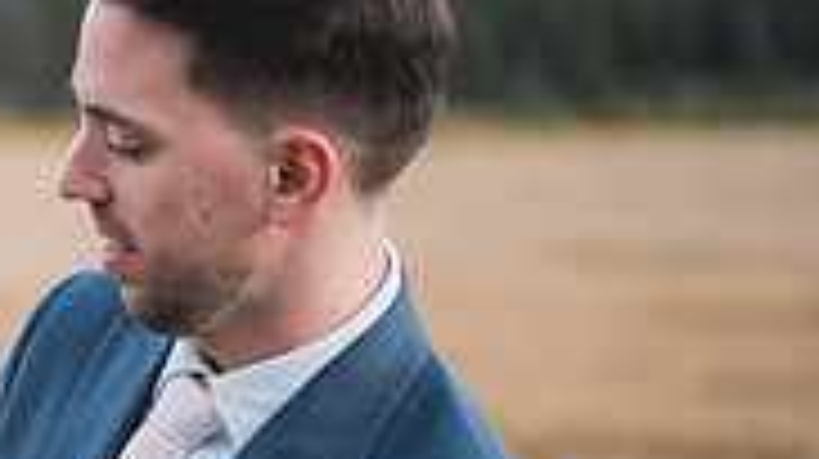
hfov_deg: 11.9
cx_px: -423
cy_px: 461
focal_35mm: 173
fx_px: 3754
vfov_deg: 7.0
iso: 400
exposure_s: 1/250
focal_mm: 50
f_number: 1.4
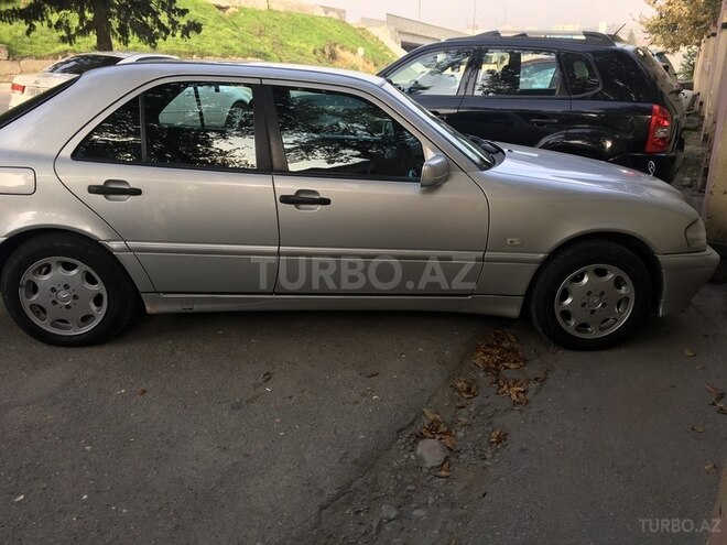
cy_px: 272
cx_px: 364
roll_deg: +0.1
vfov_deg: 48.2
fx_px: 609
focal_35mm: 29
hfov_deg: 61.7
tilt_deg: -18.4
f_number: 2.2
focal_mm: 4.15
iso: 25
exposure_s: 1/211
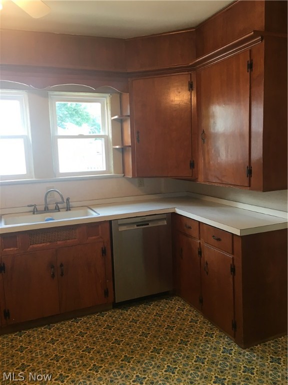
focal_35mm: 29
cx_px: 144
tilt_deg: -6.1
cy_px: 192
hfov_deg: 48.2
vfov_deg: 61.7
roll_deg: +2.8
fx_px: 322
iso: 50
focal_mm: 4.15
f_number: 2.2
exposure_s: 1/30
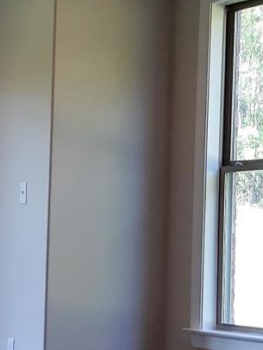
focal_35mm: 128
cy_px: 234
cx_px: 41
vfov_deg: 15.4
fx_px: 1295
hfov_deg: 11.5
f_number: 1.7
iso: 64
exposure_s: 1/100
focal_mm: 3.93
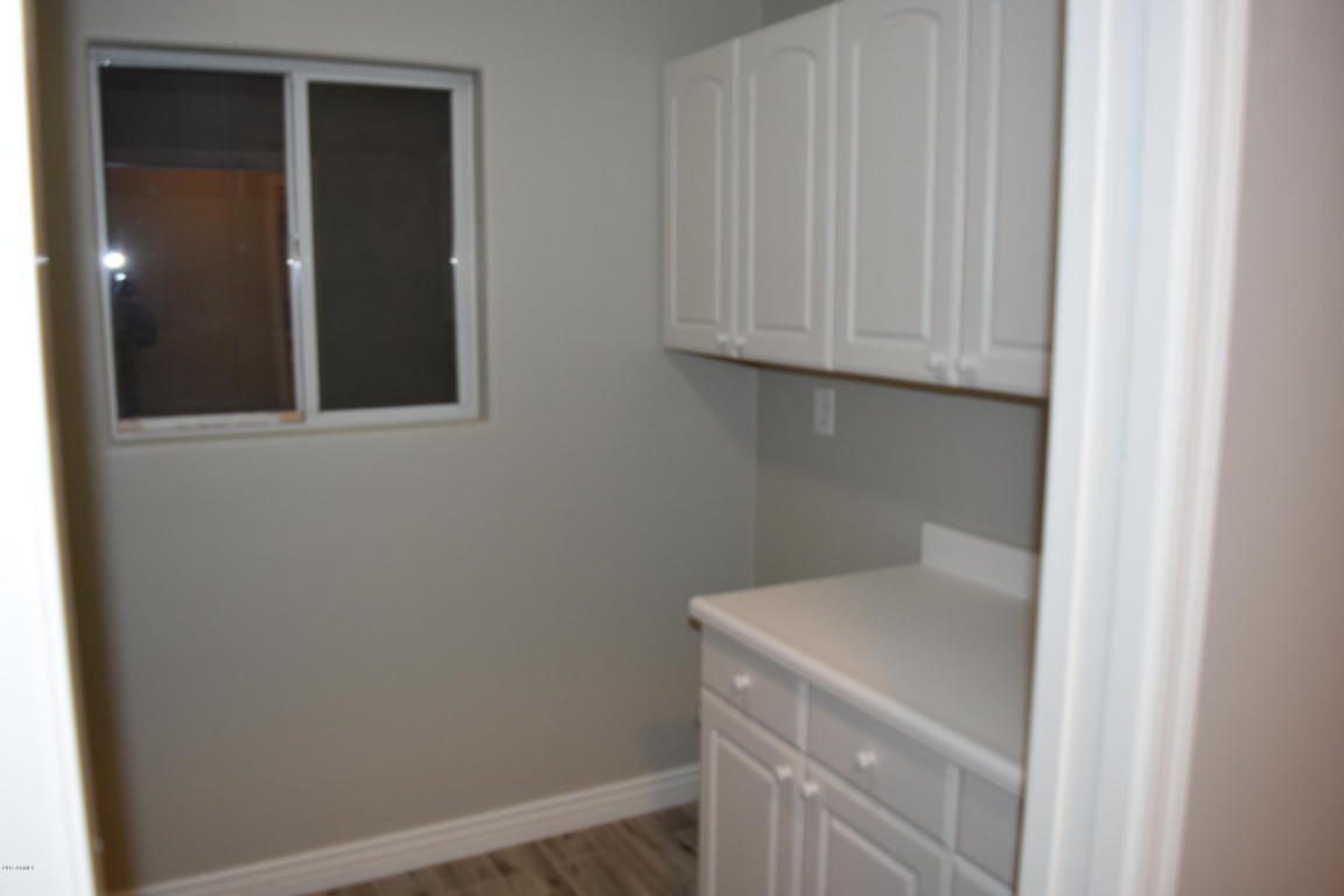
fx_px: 1008
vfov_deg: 47.9
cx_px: 672
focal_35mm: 27
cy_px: 448
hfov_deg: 67.4
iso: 400
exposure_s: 1/80
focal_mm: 18
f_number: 3.5
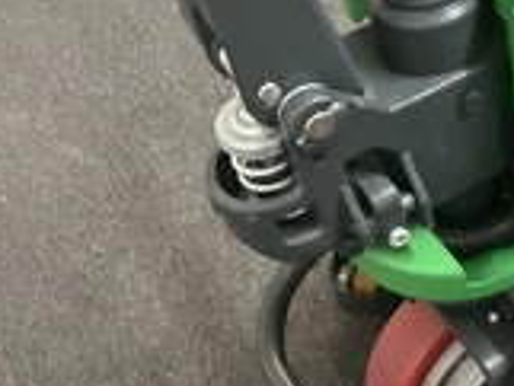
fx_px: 1070
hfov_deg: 24.4
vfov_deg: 20.4
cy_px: 140
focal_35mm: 72
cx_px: 619
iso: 500
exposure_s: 1/30
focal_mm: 3
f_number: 1.8
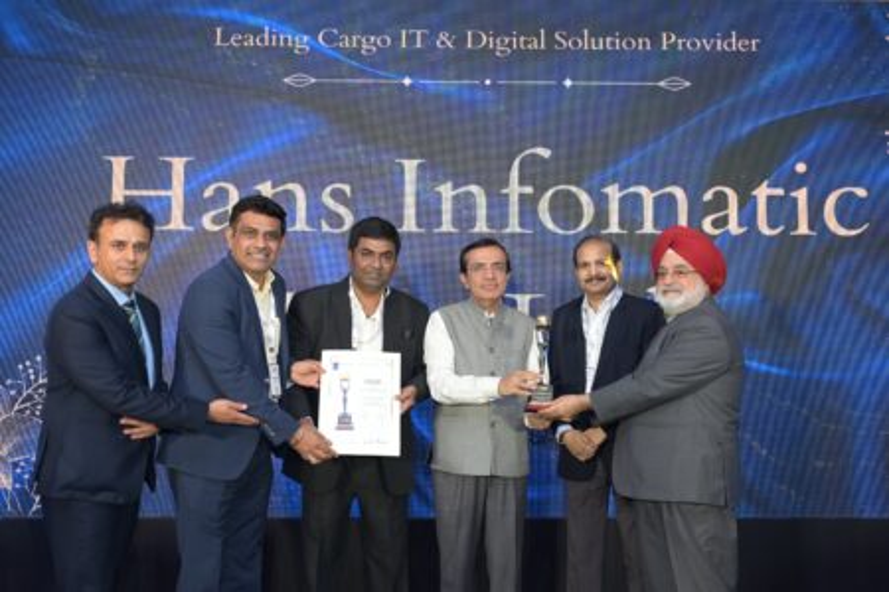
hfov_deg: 51.9
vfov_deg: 35.9
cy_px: 296
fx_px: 914
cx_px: 444
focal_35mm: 37
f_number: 4.5
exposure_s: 1/160
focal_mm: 37
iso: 1000
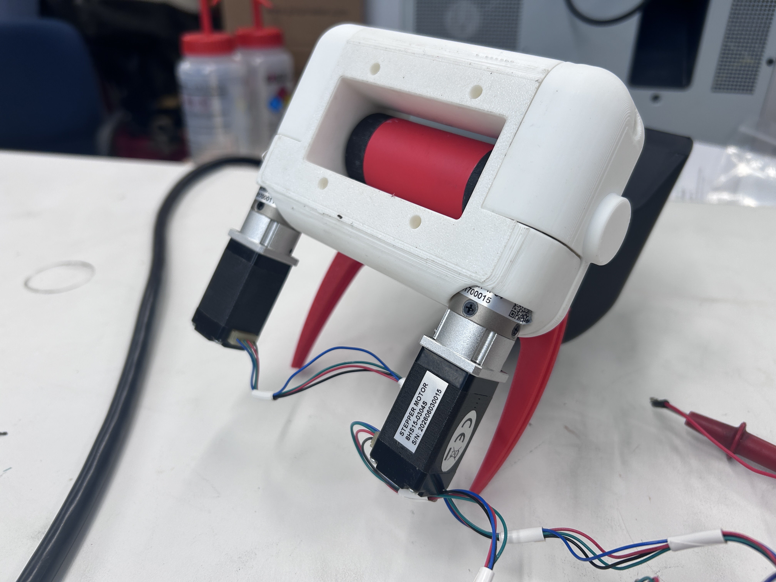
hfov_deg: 67.3
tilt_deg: -29.1
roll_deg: +0.5
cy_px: 291
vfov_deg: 53.1
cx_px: 388
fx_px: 583
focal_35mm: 26
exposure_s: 1/160
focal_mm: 5.7
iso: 40
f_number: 1.5
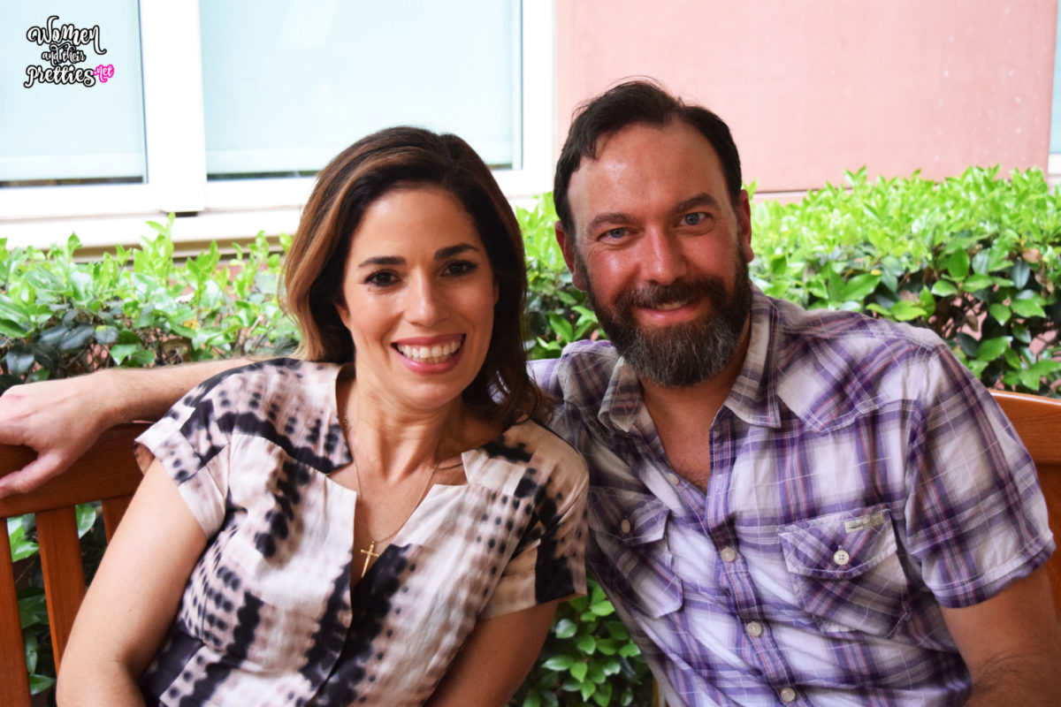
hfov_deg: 41.1
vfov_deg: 28.1
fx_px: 1415
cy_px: 354
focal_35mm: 48
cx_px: 530
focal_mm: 32
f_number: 4.5
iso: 3200
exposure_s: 1/400
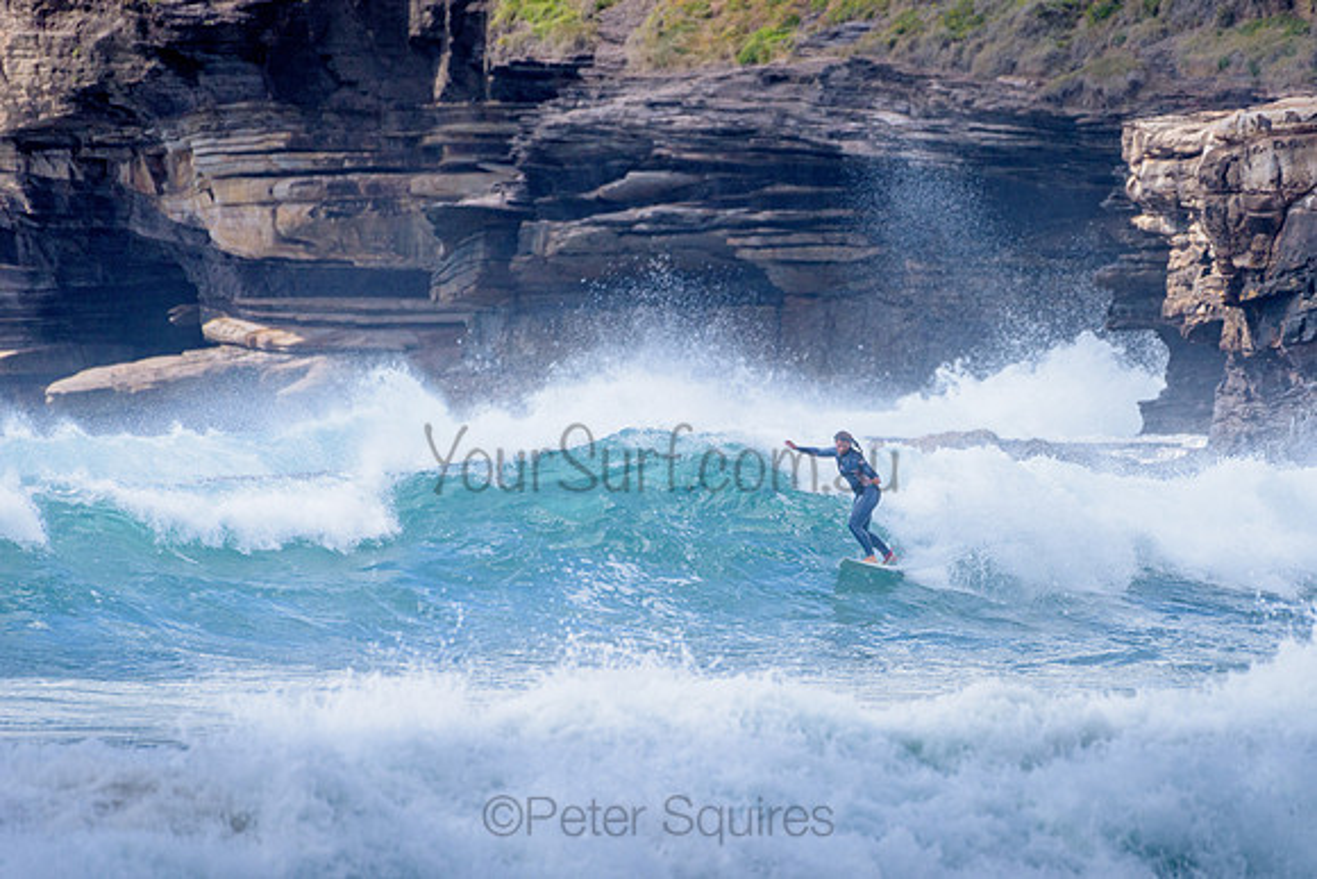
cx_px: 807
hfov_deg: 3.4
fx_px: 22434
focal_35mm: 613
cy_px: 516
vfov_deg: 2.2
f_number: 5.6
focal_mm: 500
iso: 280
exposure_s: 1/2000
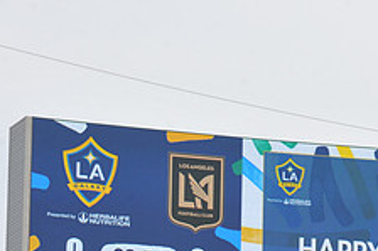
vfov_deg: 4.6
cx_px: 447
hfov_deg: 6.8
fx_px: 3148
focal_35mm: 300
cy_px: 271
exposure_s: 1/400
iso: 200
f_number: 10
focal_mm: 116
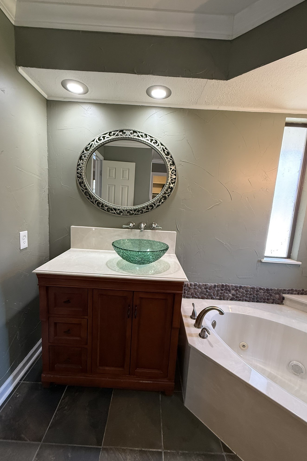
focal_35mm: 15
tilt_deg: -7.4
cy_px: 232
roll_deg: -2.8
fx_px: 192
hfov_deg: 77.3
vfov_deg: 100.4
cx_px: 149
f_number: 2.2
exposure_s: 1/60
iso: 250
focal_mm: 2.22
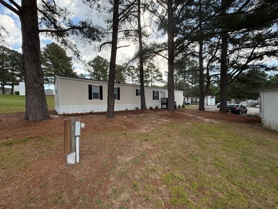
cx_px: 139
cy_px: 104
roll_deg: +1.9
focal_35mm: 14
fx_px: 112
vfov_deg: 85.7
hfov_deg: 102.1
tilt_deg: -0.9
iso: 50
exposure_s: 1/321
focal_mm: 2.22
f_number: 2.2
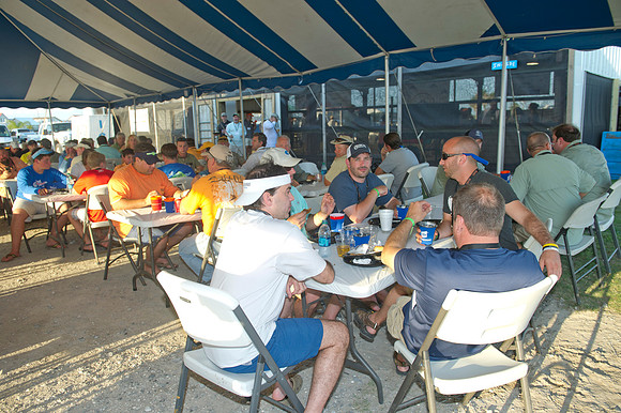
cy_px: 206
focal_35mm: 27
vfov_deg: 47.9
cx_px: 310
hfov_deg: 67.4
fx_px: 465
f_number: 4.5
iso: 125
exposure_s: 1/160
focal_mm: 27
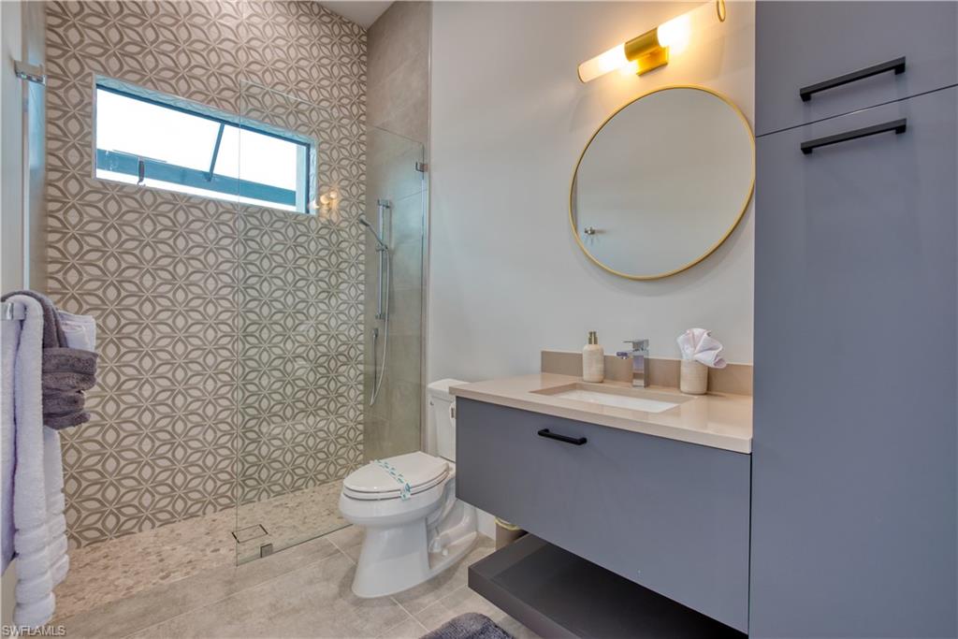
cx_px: 479
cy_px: 320
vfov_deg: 77.3
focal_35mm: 15
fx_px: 399
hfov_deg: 100.4
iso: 200
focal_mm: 10
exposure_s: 1/10
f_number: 8
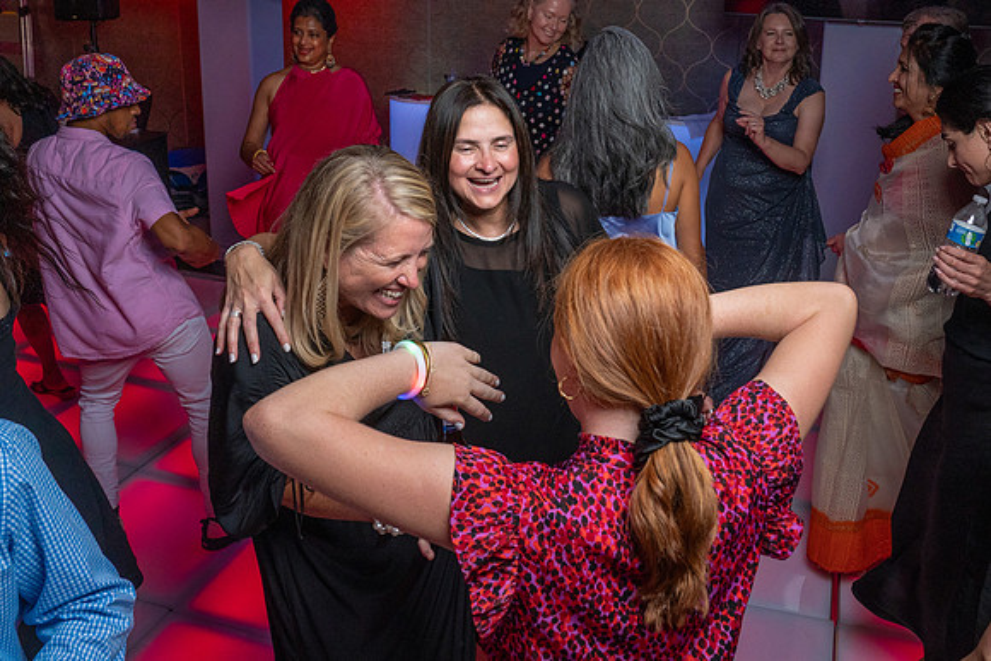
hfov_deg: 54.8
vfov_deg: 37.6
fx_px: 955
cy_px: 202
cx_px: 525
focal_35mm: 35
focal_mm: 24
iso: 2000
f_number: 5.6
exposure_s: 1/200
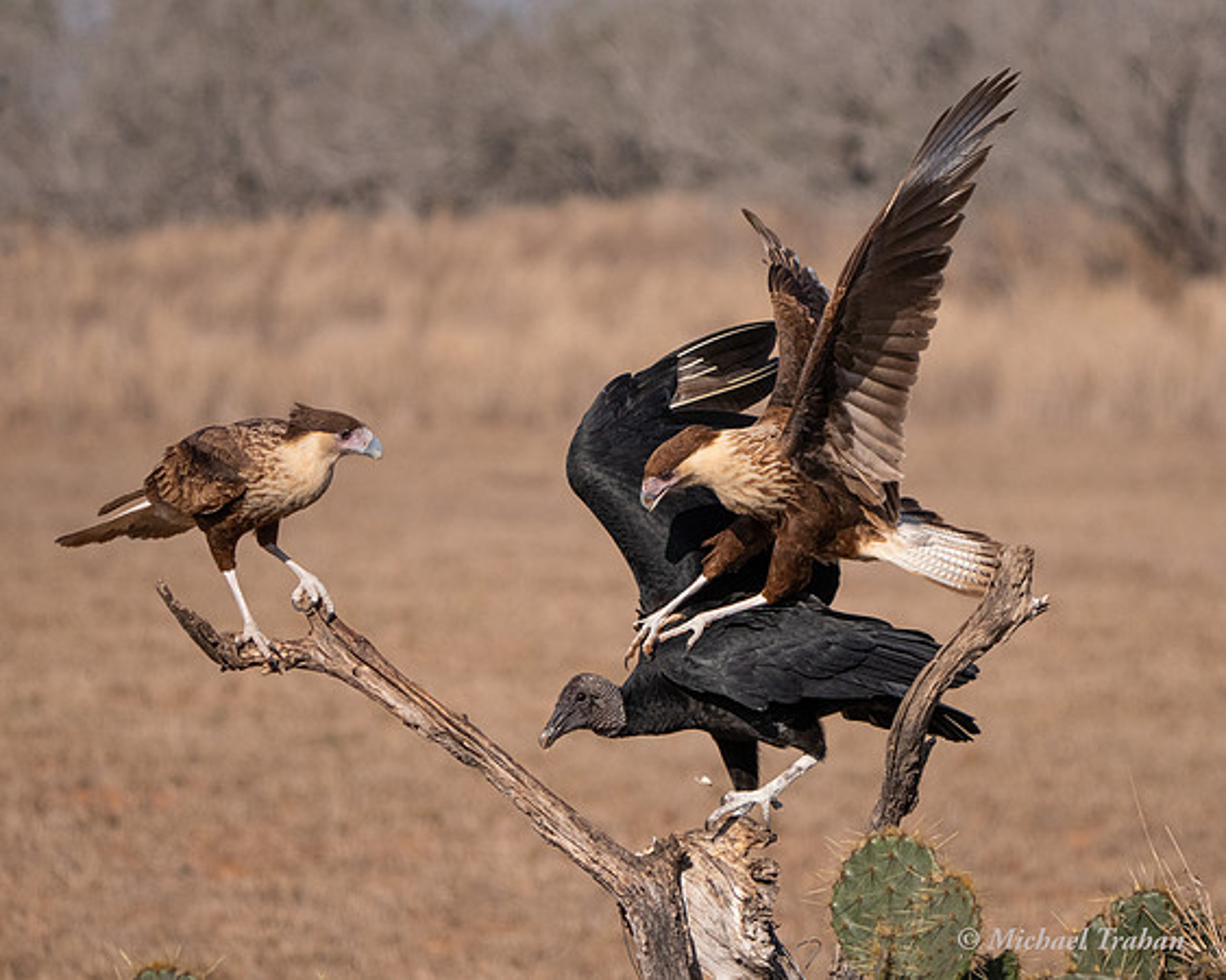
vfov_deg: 4.5
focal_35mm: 347
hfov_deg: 5.6
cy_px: 505
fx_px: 12573
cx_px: 674
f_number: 8
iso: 1250
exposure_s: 1/3200
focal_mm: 280
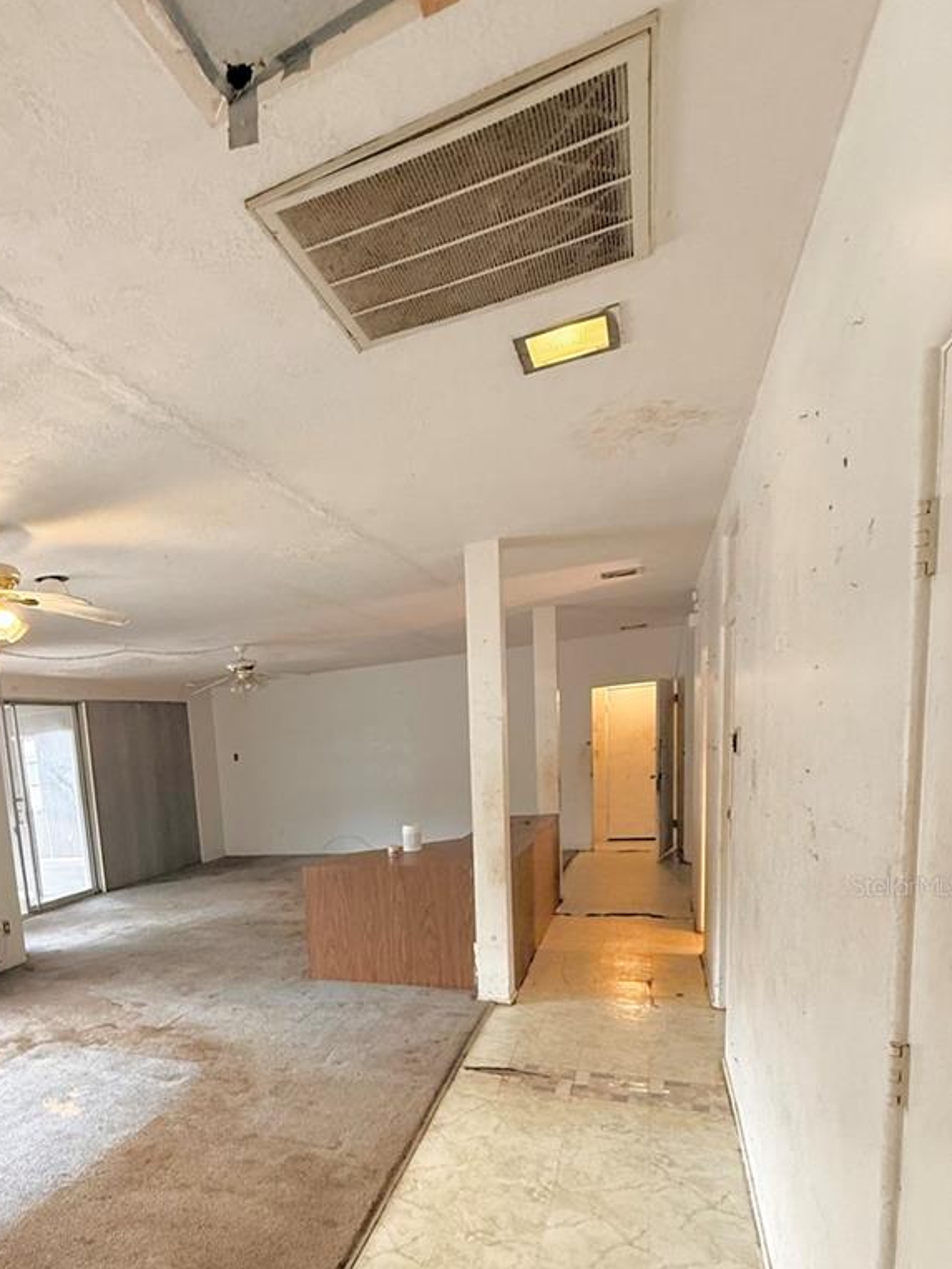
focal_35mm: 22
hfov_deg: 57.5
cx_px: 221
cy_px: 885
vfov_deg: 73.1
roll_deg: +4.6
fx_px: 807
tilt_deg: -8.1
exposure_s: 1/60
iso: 400
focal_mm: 2.22
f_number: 2.2
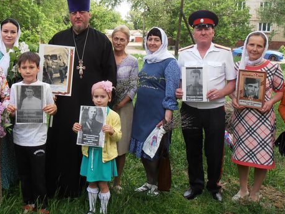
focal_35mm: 42
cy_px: 66
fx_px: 346
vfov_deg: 34.0
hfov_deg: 44.5
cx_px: 109
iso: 80
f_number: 3
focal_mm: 4.2
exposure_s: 1/250
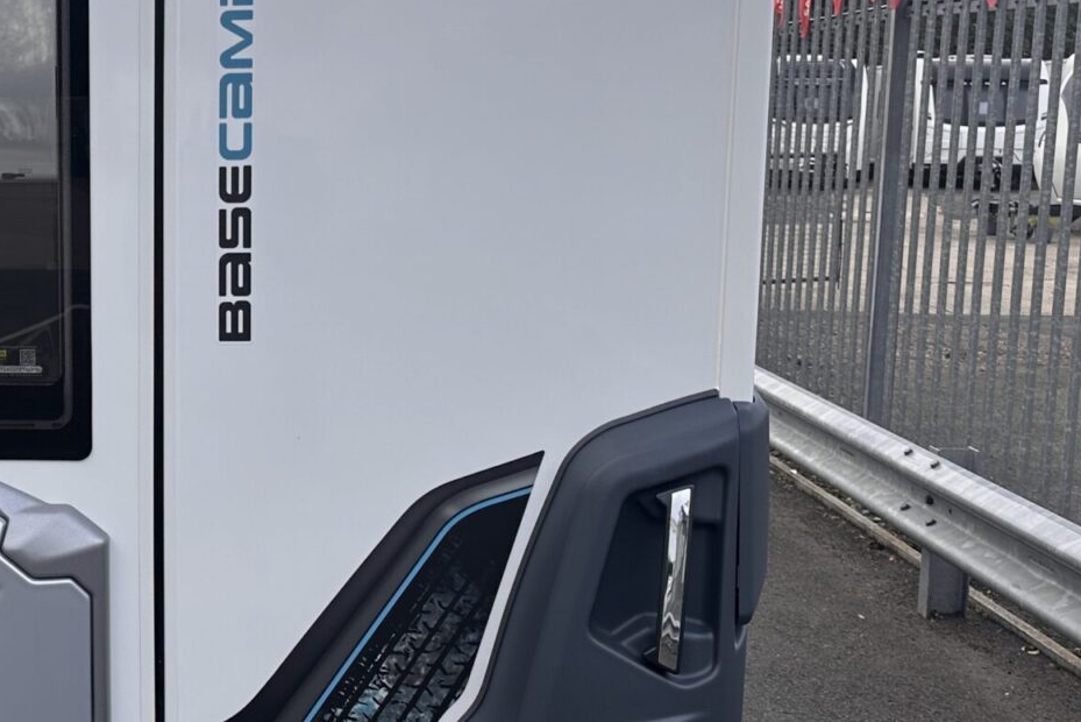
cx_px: 70
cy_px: 368
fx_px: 1652
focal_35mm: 55
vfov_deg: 24.6
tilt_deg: -6.8
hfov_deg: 33.9
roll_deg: +0.6
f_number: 1.78
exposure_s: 1/222
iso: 64
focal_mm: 6.86
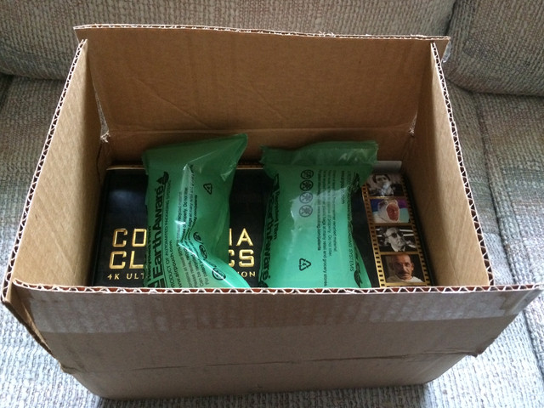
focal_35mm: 29
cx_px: 272
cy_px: 204
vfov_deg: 48.2
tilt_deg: -57.9
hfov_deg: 61.7
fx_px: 456
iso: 320
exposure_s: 1/30
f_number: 2.2
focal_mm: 4.15
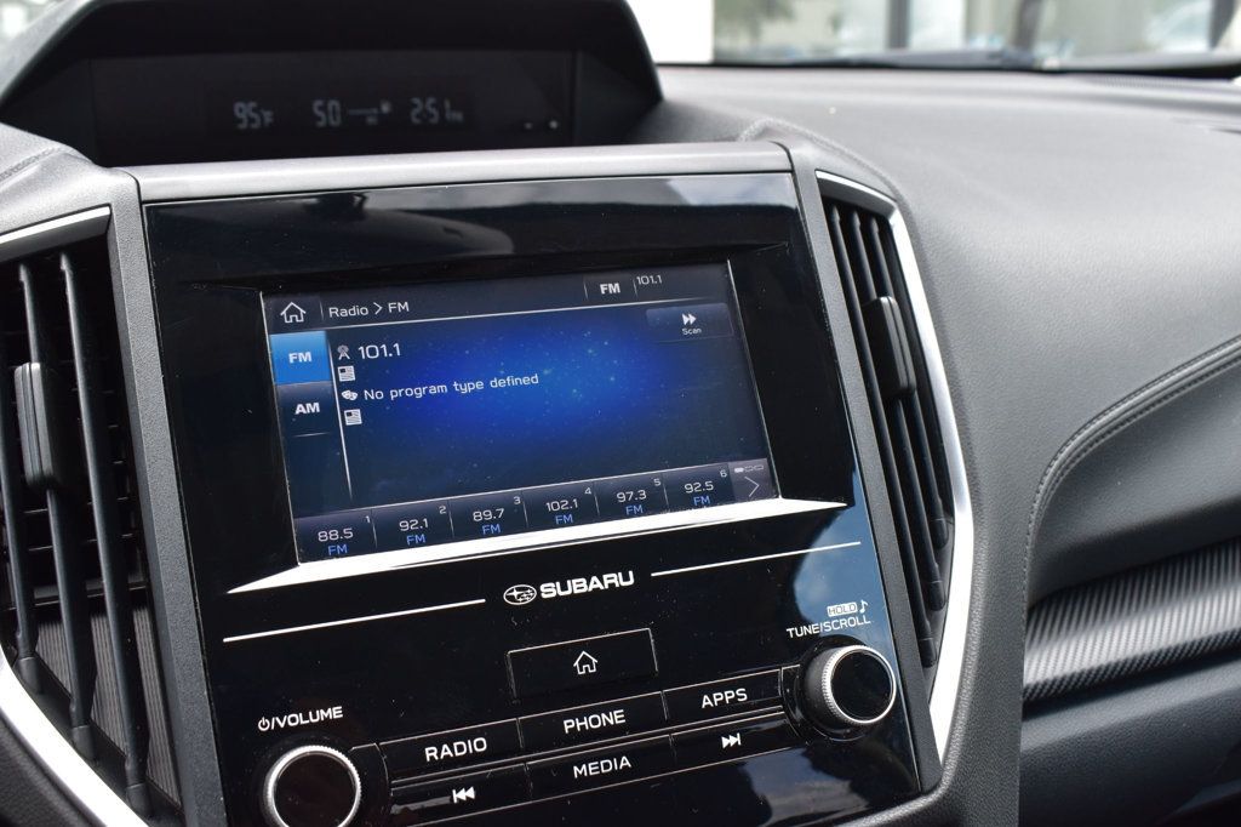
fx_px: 1344
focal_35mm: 39
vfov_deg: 34.2
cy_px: 414
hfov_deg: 49.6
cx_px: 620
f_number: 8
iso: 400
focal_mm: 26
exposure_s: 1/60
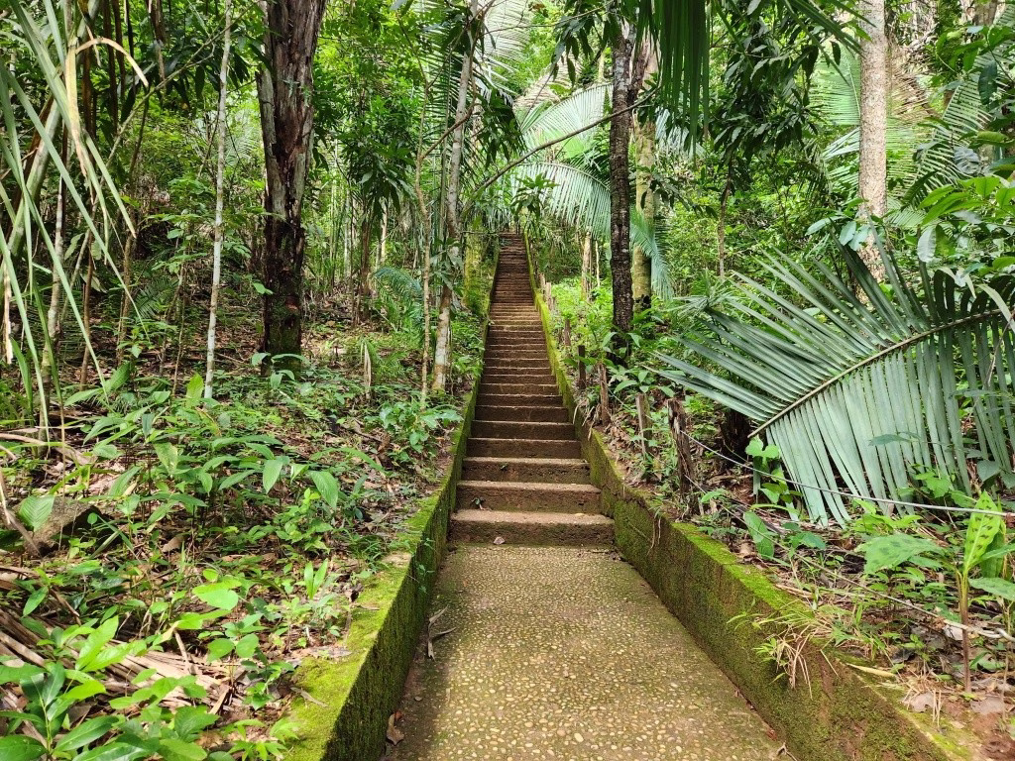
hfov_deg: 73.9
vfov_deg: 58.9
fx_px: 674
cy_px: 380
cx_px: 508
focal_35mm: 23
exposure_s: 1/120
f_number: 1.8
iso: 160
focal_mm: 5.4
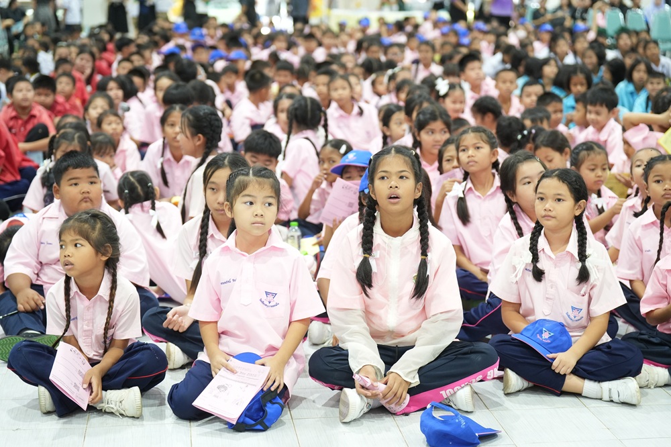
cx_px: 336
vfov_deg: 19.4
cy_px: 224
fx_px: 1304
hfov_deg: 28.9
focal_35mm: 70
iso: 2500
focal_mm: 70
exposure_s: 1/250
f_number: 2.8
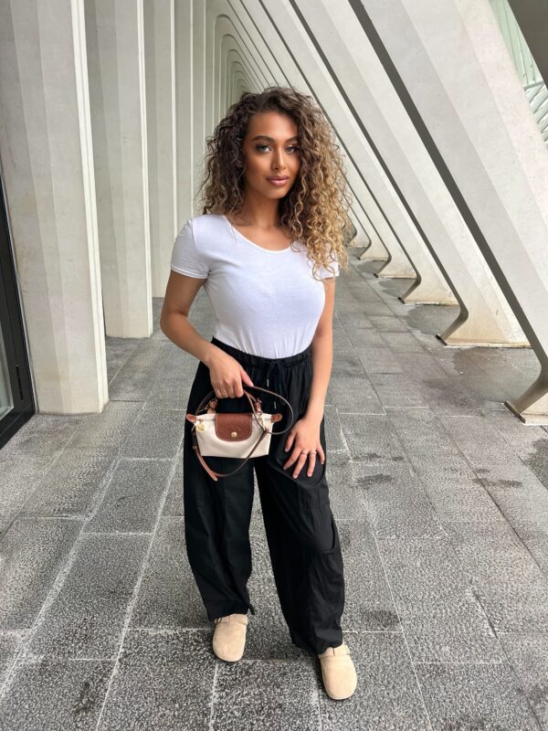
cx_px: 274
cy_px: 366
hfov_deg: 53.1
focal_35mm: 26
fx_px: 549
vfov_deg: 67.3
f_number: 1.5
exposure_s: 1/121
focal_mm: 5.7
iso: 125
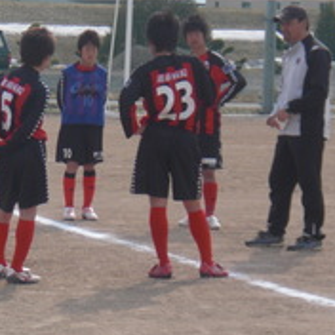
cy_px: 186
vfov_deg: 7.3
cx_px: -4
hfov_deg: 7.2
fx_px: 2639
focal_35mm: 241
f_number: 5.9
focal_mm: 18.9
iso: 64
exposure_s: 1/250
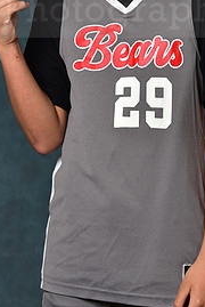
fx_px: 2385
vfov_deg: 7.3
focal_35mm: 280
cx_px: 86
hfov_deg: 4.9
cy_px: 1
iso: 200
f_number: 4.5
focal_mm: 130
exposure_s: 1/160
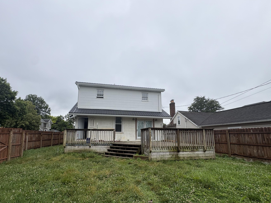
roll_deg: +0.2
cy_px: 115
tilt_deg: +10.0
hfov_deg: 94.4
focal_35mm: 16
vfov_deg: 77.7
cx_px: 130
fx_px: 125
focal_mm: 2.22
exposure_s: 1/1395
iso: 50
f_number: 2.2
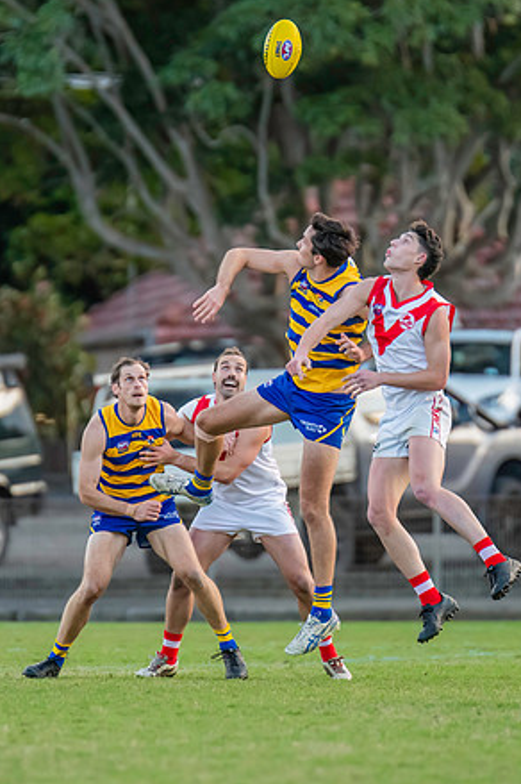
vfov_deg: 2.9
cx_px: 230
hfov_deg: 1.9
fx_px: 15371
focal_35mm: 707
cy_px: 365
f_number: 4
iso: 3600
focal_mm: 420
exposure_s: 1/1600
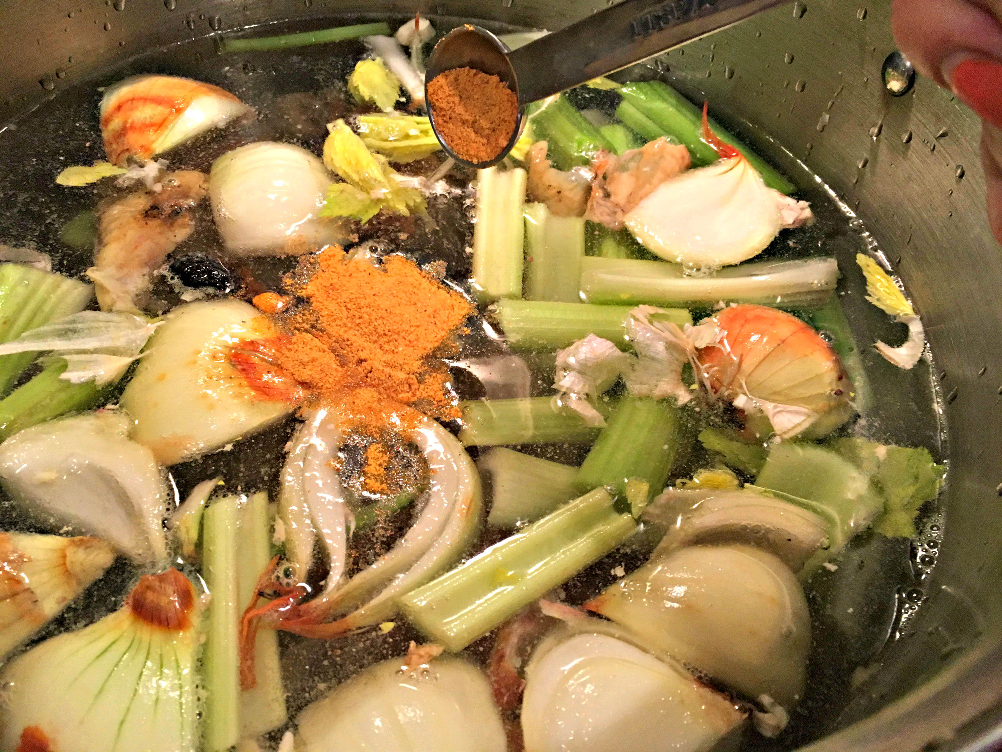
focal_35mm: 29
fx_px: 839
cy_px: 376
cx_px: 501
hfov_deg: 61.7
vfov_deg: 48.2
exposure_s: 1/30
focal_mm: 4.15
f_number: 2.2
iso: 125
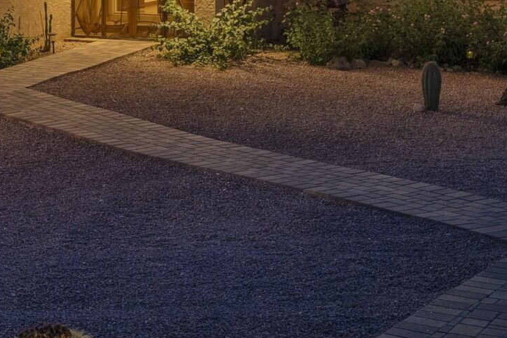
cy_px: -52
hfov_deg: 21.8
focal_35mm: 92
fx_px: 1296
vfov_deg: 14.5
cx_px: 86
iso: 200
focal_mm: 24
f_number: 4
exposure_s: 1/4
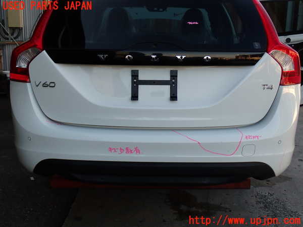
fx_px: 385
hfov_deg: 42.9
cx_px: 152
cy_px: 114
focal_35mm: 44
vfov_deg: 32.9
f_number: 4
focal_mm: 7.84
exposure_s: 1/100
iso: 100
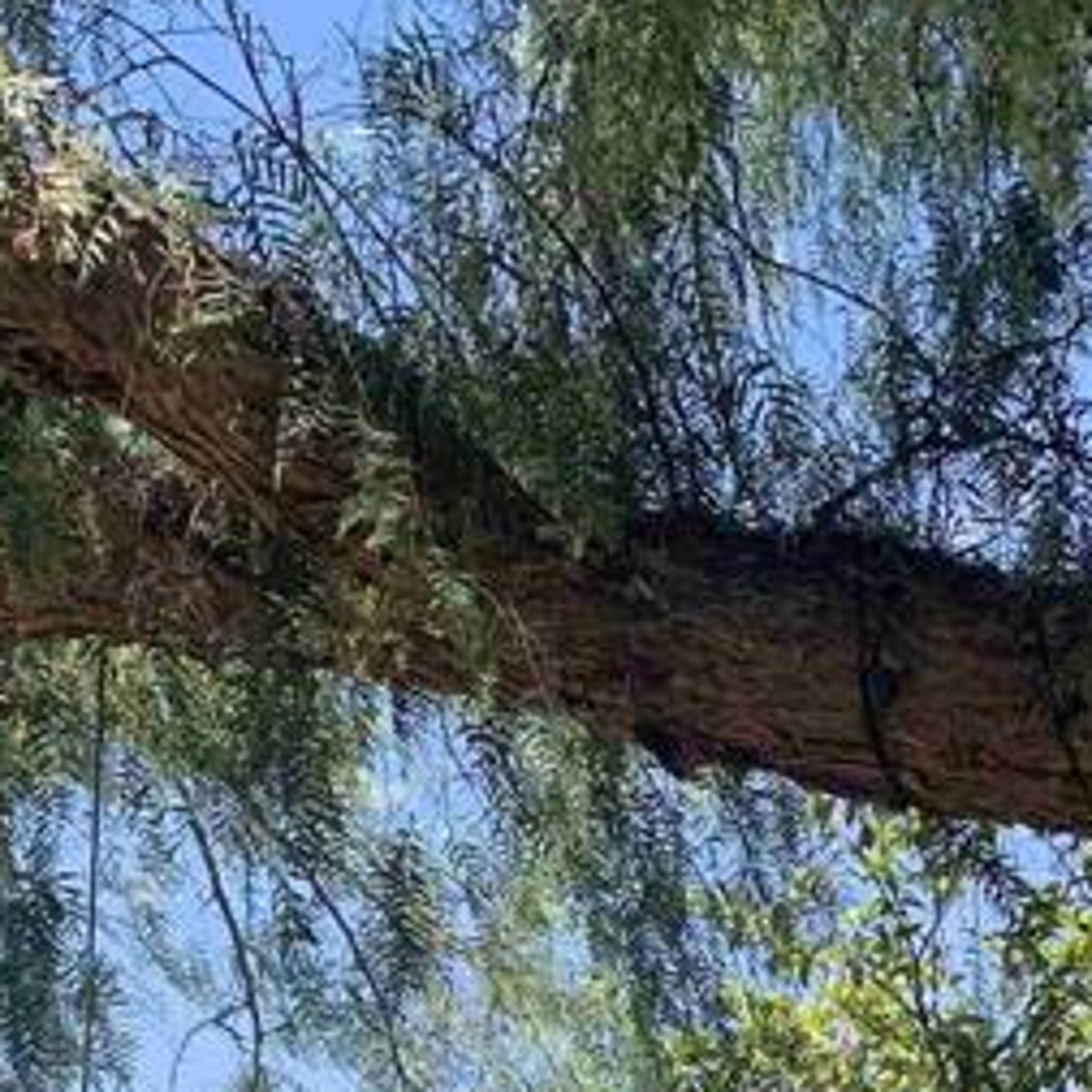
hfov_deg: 18.0
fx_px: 3319
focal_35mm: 93
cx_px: 1187
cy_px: 1640
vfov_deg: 16.9
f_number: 1.8
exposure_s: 1/856
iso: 25
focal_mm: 4.25
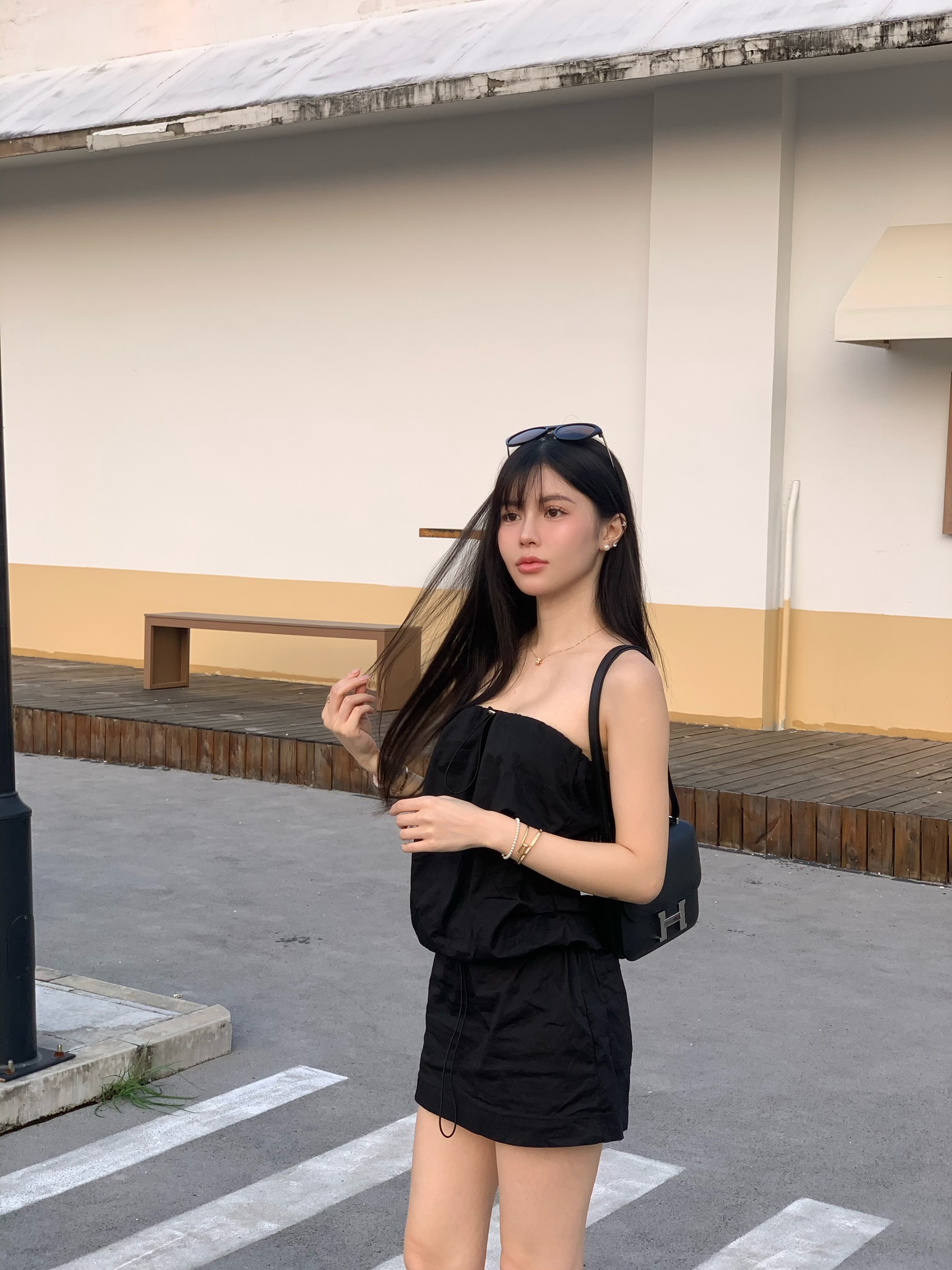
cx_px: 476
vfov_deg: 36.8
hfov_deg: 28.0
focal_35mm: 52
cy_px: 635
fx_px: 1907
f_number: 2.4
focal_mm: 6
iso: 16
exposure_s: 1/246
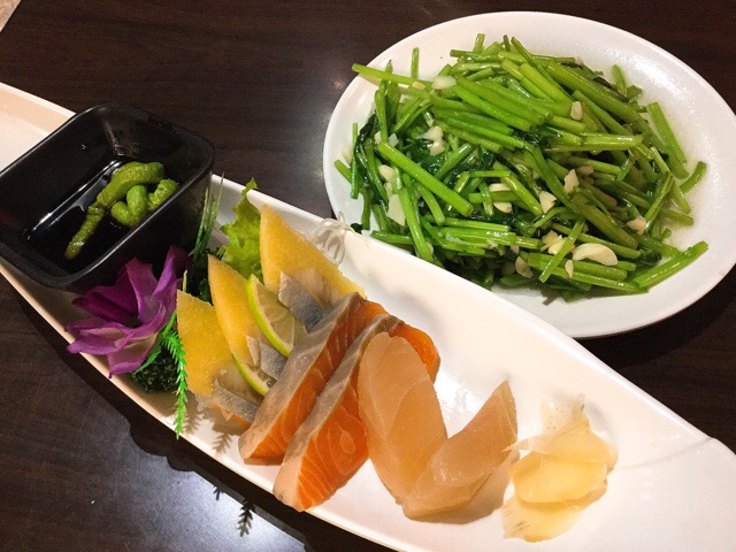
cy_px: 276
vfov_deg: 45.4
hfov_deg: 58.4
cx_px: 368
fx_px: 659
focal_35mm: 31
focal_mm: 3.3
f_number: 2.4
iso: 200
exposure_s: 1/17
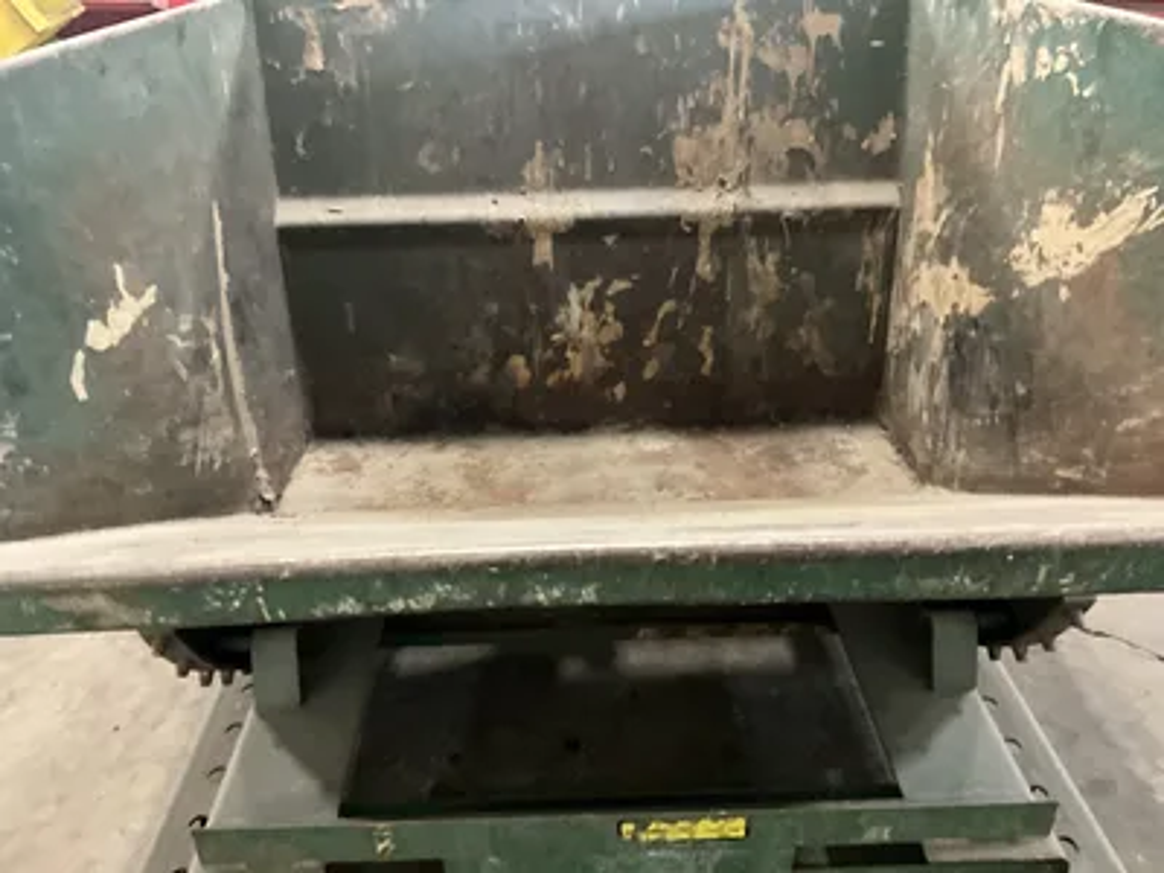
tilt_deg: -30.0
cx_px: 582
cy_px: 436
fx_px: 975
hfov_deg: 61.7
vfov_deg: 48.2
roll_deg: +1.2
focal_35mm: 29
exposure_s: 1/29
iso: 640
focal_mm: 3
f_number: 1.8
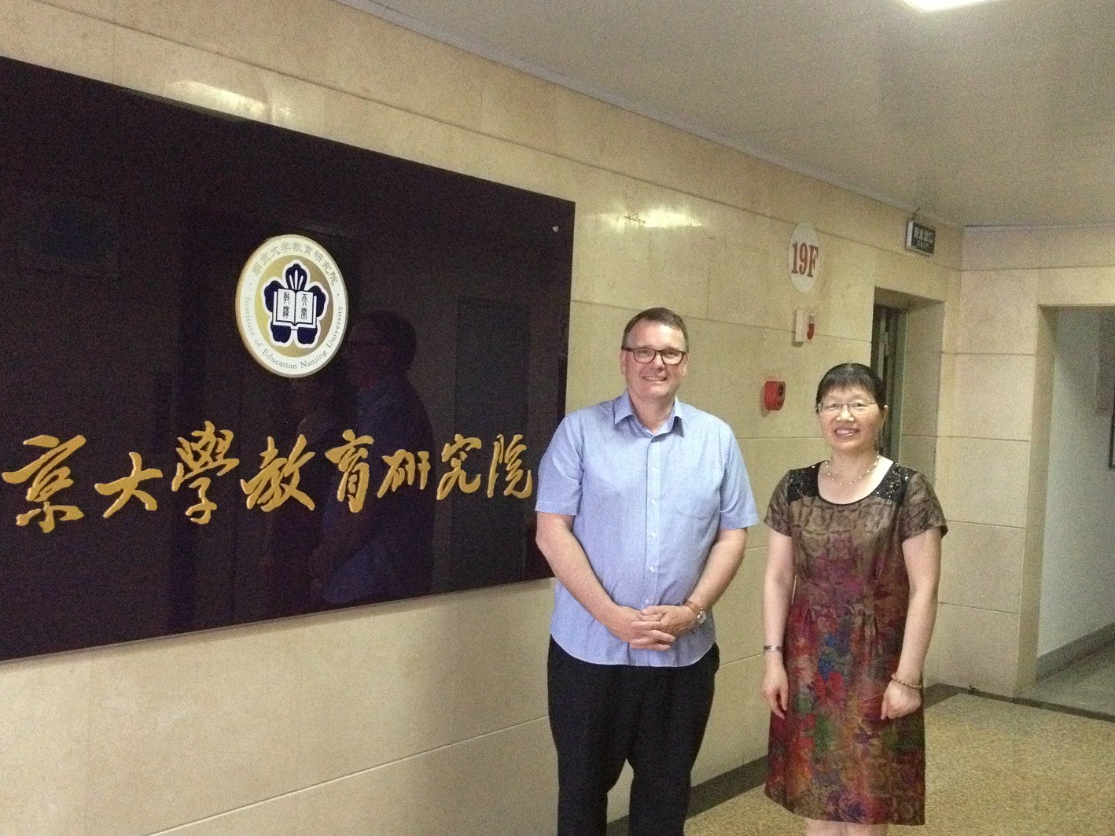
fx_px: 1288
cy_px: 417
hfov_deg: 46.7
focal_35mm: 40
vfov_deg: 35.9
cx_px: 493
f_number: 2.4
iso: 800
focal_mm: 4.28
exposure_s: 1/17
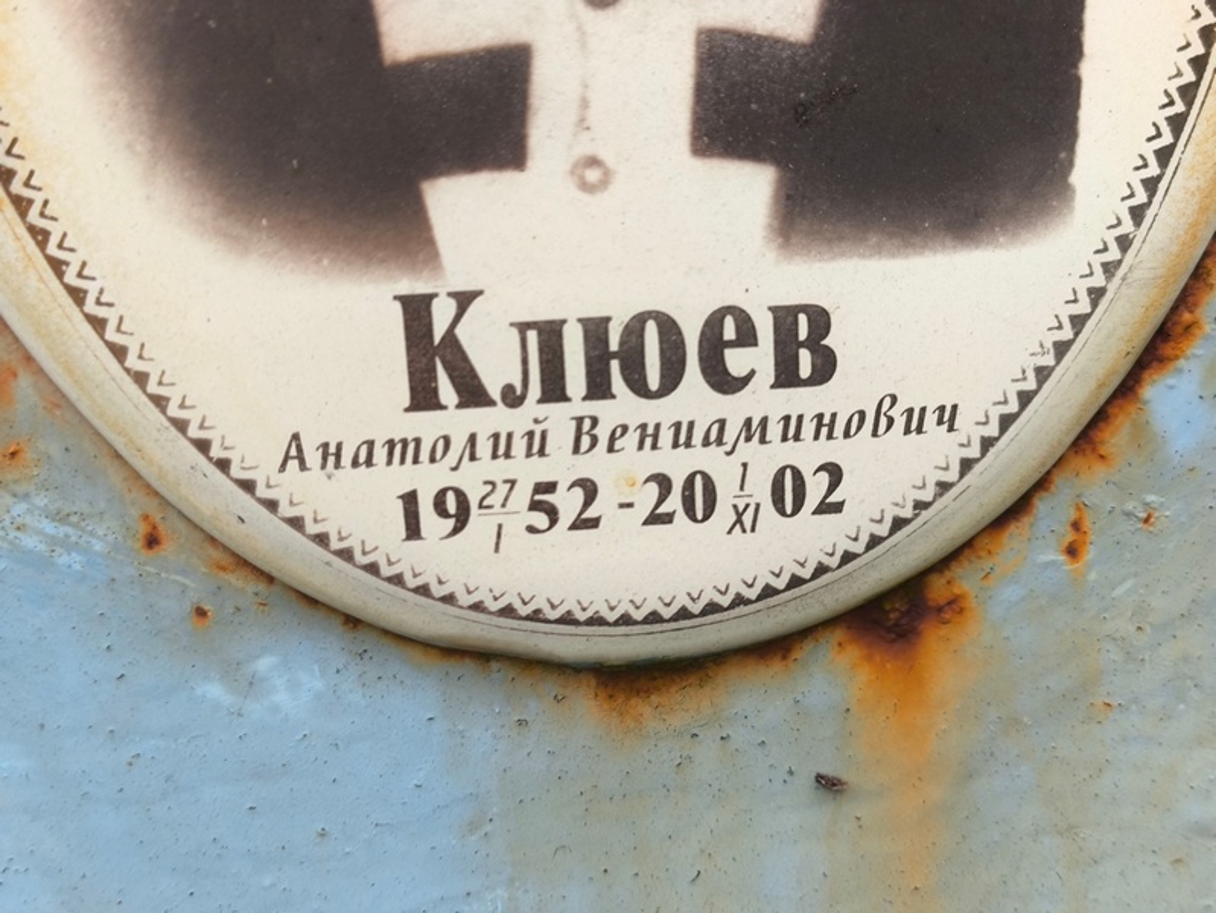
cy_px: 456
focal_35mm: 50
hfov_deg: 38.2
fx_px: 1757
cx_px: 608
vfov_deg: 29.1
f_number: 1.7
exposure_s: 1/120
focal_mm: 4.71
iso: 64
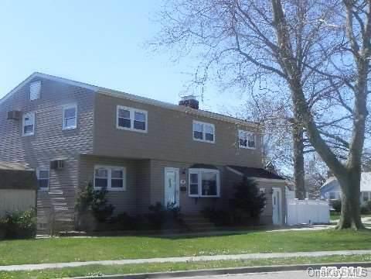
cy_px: 140
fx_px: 493
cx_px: 186
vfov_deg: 31.5
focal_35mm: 46
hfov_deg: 41.2
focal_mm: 8.2
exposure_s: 1/335
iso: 160
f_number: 6.3
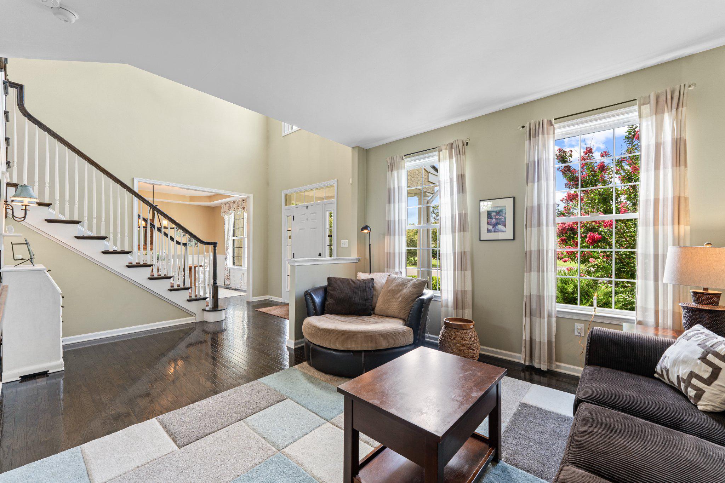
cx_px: 362
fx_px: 294
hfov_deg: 101.9
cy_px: 242
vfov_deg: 78.8
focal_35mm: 15
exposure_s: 1/6
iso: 500
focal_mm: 14.6
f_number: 8
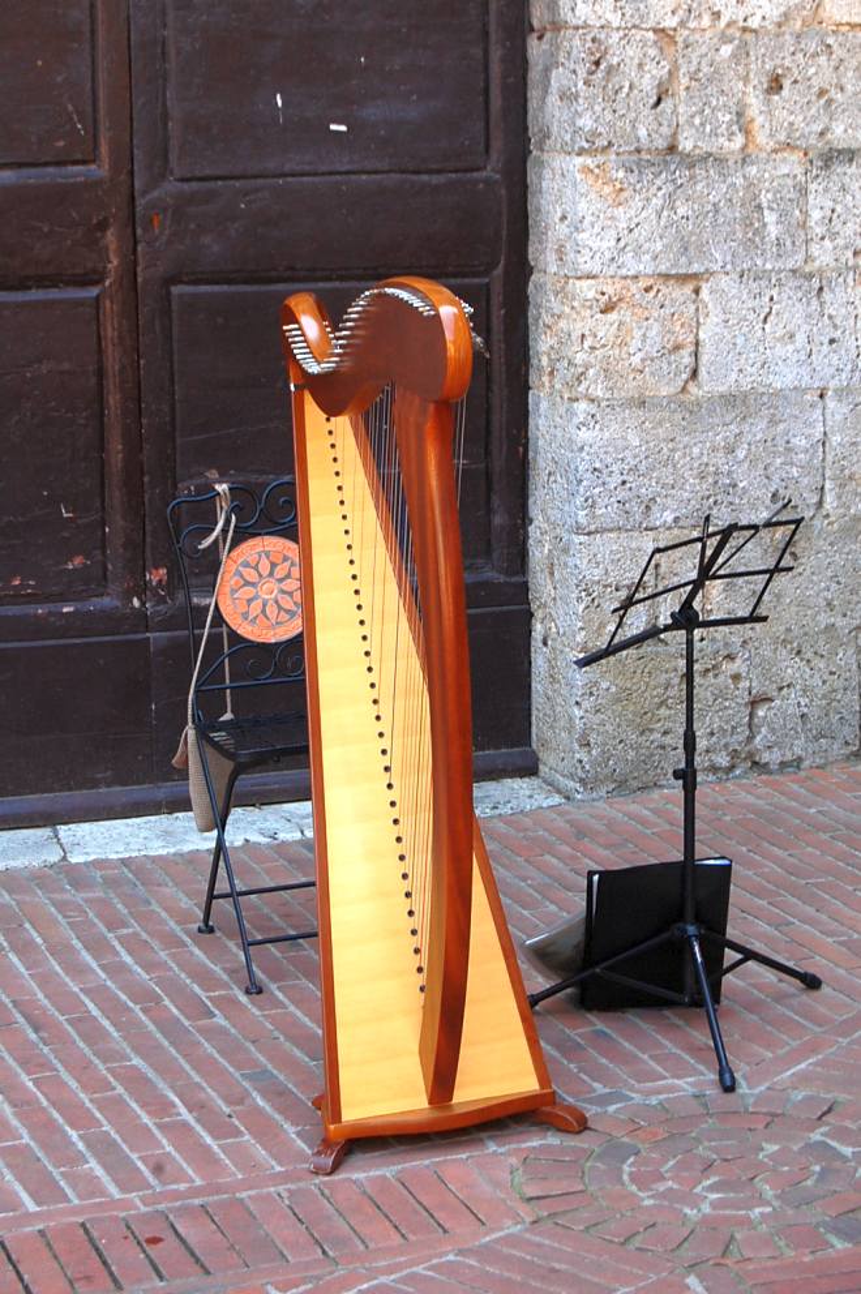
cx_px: 430
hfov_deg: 16.5
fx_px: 2964
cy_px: 647
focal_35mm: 82
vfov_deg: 24.6
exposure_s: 1/80
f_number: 8
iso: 400
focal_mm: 55
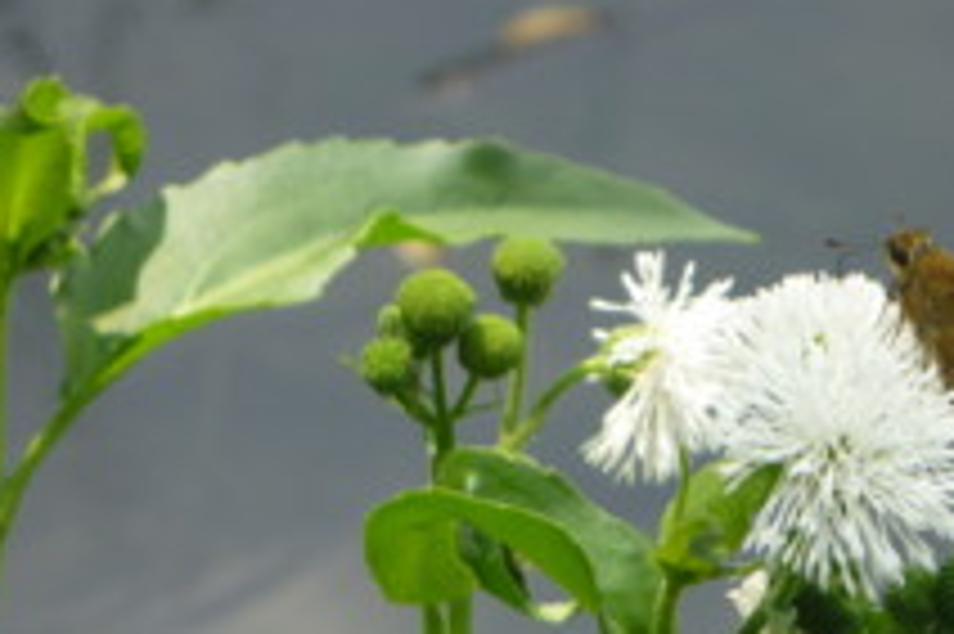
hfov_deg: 9.4
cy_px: 528
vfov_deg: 6.2
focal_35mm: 220
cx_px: 684
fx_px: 5825
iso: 80
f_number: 5.9
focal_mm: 22.8
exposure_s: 1/125
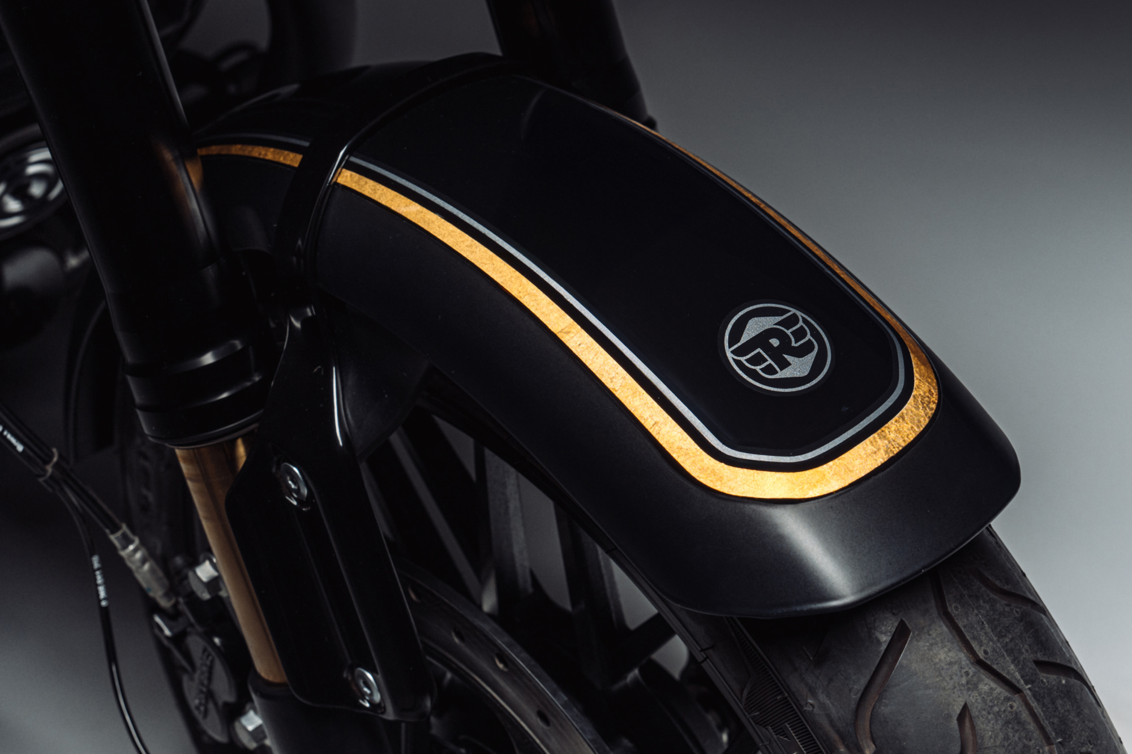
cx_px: 566
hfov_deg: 27.7
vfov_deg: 18.7
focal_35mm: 73
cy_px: 377
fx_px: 2295
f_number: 8
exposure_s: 1.3
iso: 250
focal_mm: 49
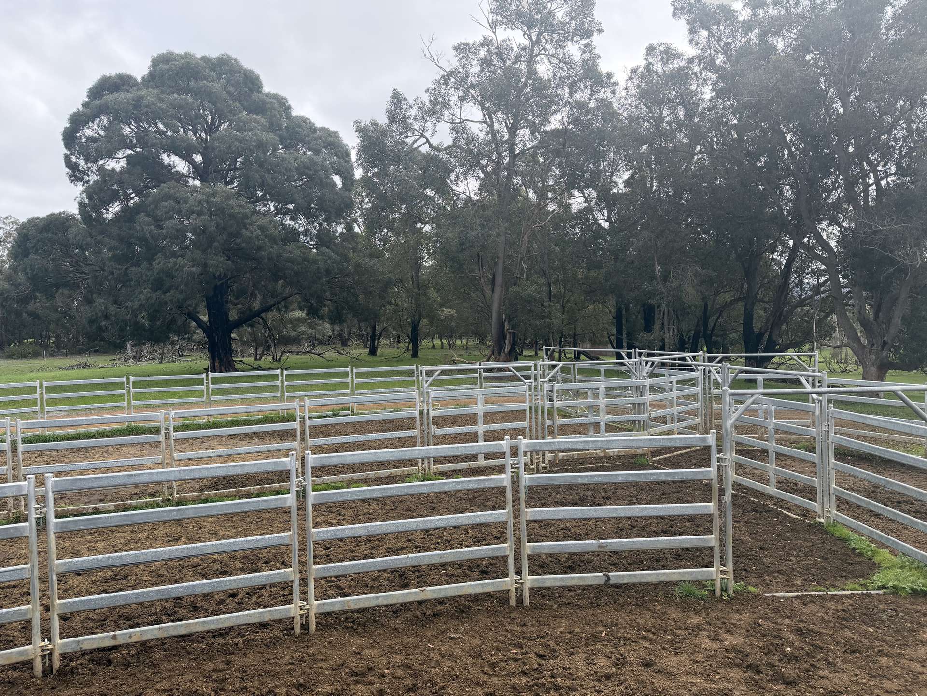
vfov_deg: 56.8
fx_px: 643
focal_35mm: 24
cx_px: 464
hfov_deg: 71.6
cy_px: 348
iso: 100
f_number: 1.78
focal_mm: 6.76
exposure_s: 1/1770
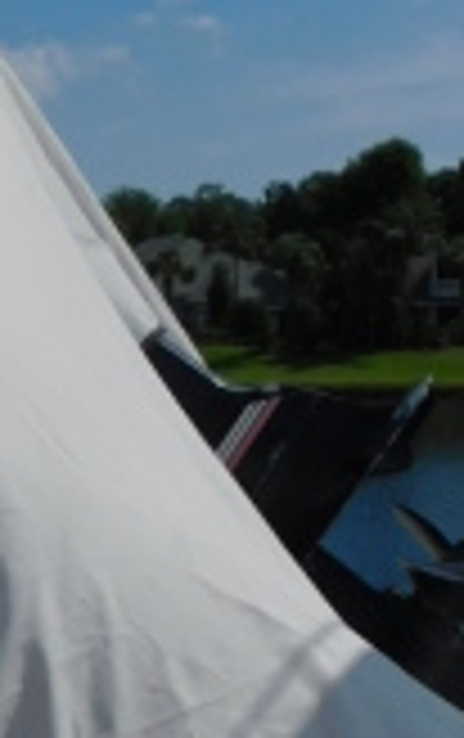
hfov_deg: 14.2
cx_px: -113
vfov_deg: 23.3
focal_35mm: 89
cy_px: 364
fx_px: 1794
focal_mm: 4
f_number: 6
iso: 125
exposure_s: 1/1500
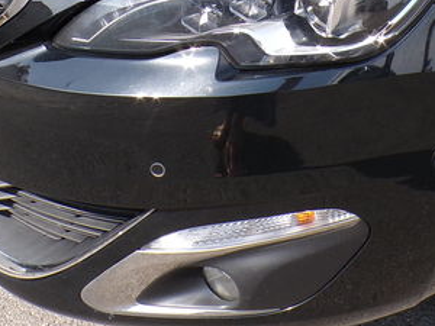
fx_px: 1005
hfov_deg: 23.4
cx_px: 436
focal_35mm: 80
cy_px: -33
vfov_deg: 17.8
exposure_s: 1/240
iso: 100
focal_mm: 4.3
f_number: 4.4
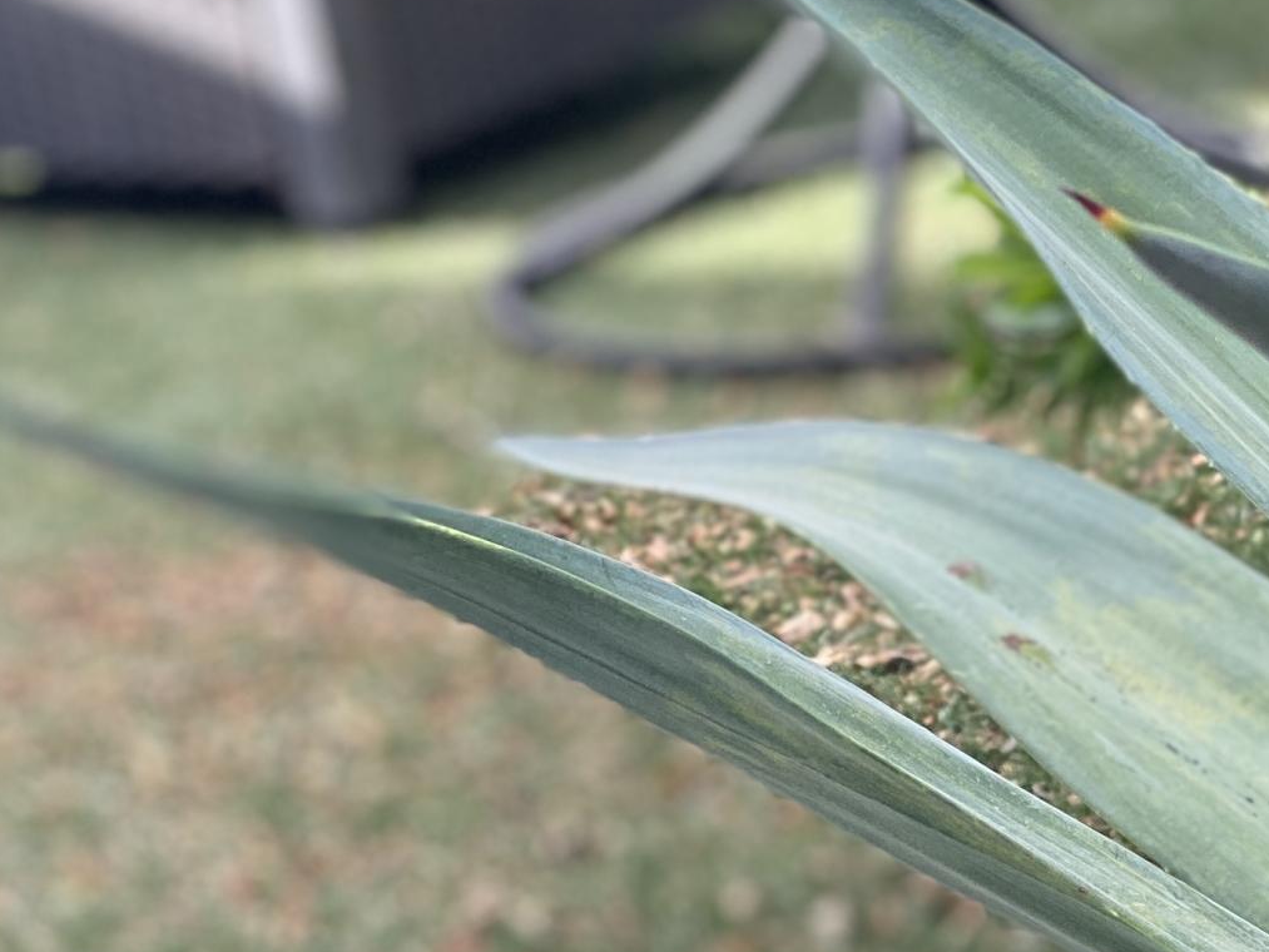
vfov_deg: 9.6
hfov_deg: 12.6
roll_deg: +3.7
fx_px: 5646
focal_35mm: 154
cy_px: 228
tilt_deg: -11.8
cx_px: 1431
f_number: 2
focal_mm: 6
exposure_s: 1/170
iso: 20
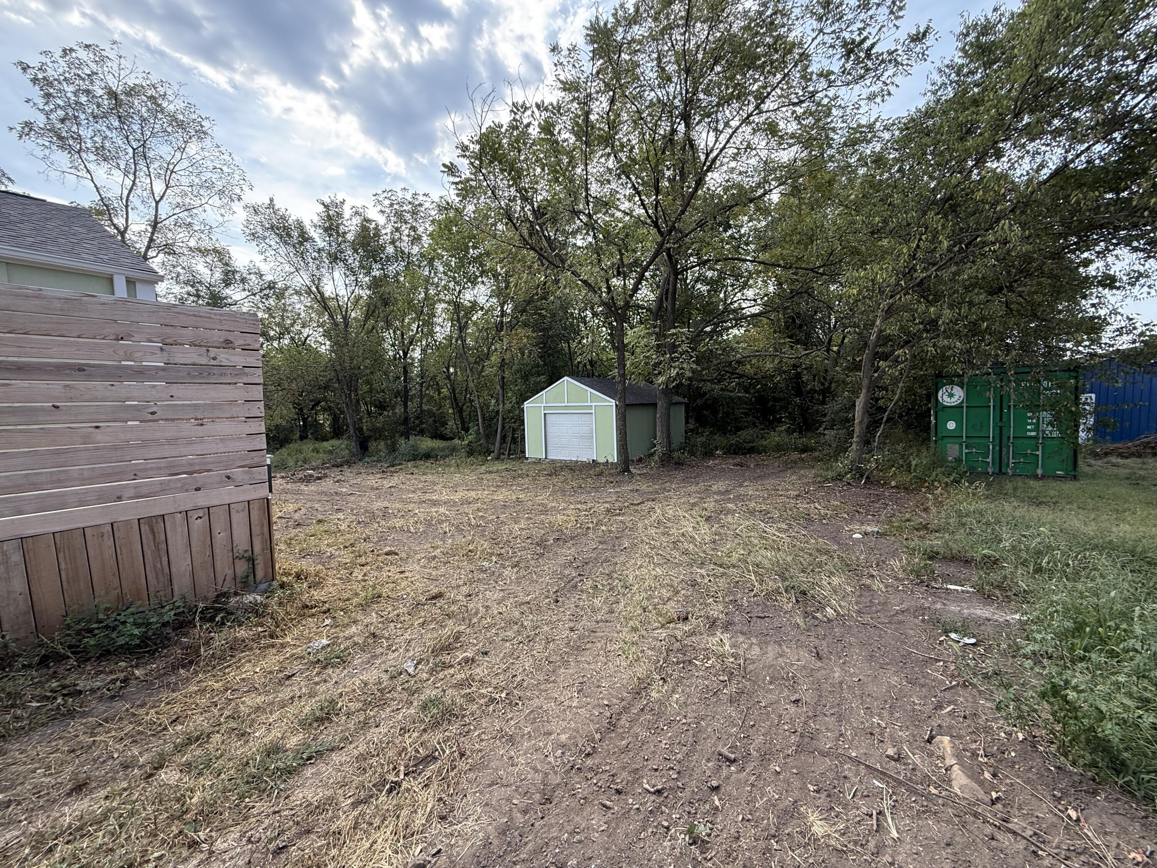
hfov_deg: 102.1
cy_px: 434
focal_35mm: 14
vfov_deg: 85.7
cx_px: 578
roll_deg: +1.6
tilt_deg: -5.1
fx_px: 468
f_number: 2.2
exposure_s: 1/436
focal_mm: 2.22
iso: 64
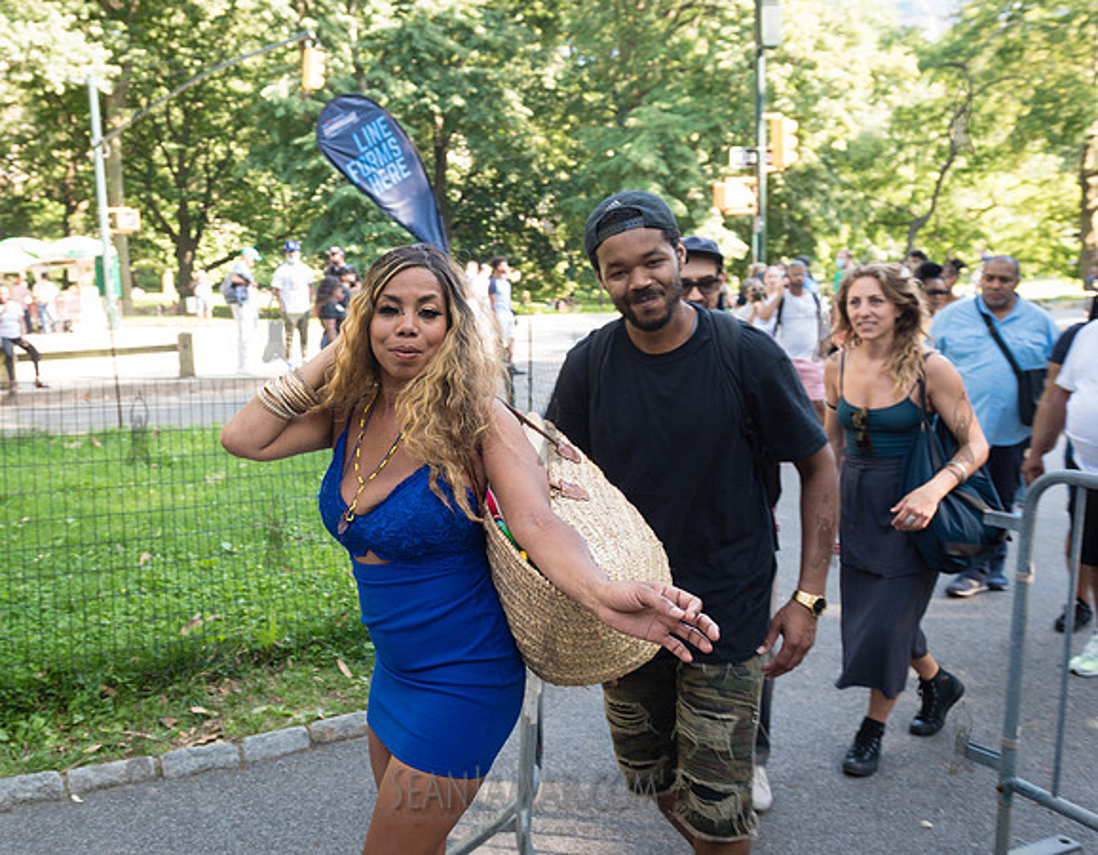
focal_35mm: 31
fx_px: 1011
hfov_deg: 56.3
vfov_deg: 45.8
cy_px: 393
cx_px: 405
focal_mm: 24
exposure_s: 1/80
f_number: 4
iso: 200
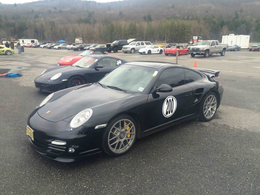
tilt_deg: -16.0
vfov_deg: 48.2
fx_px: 218
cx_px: 130
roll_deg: +1.2
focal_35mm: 29
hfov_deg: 61.7
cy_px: 98
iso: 32
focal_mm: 4.15
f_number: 2.2
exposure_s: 1/193
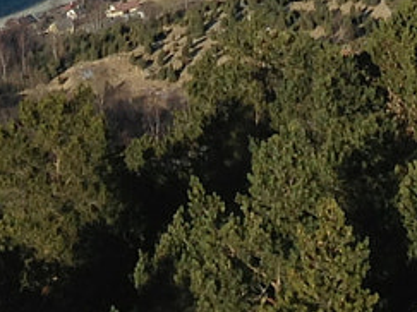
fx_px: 2613
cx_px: -3
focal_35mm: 217
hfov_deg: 9.1
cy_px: -703
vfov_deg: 6.2
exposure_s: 1/1808
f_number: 2.4
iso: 50
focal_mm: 4.13
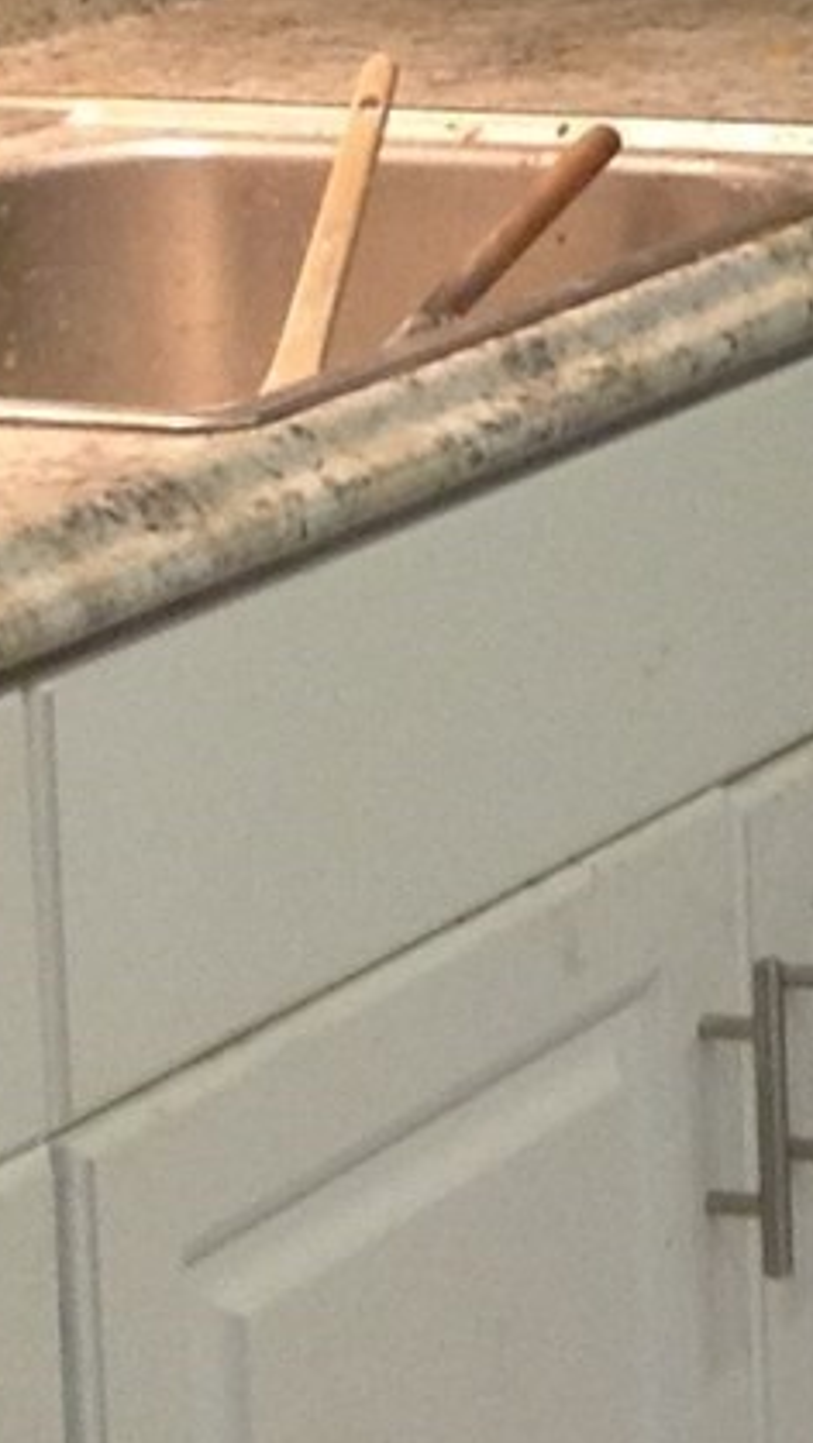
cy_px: -76
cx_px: 2980
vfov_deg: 11.4
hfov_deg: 5.8
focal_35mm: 186
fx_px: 7121
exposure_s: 1/15
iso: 80
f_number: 2.4
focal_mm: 4.28
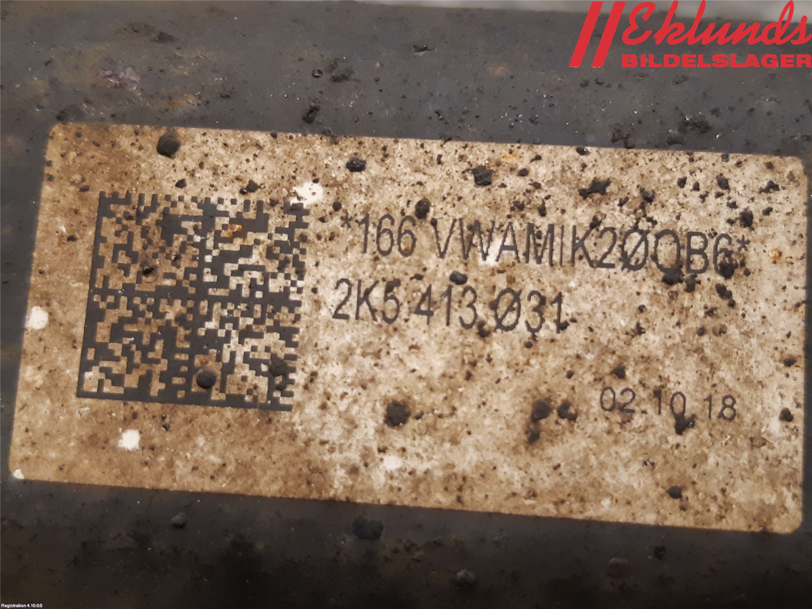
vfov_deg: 53.1
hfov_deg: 67.3
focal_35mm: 26
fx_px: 610
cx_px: 406
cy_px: 304
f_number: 1.7
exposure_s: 1/50
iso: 200
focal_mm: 3.93
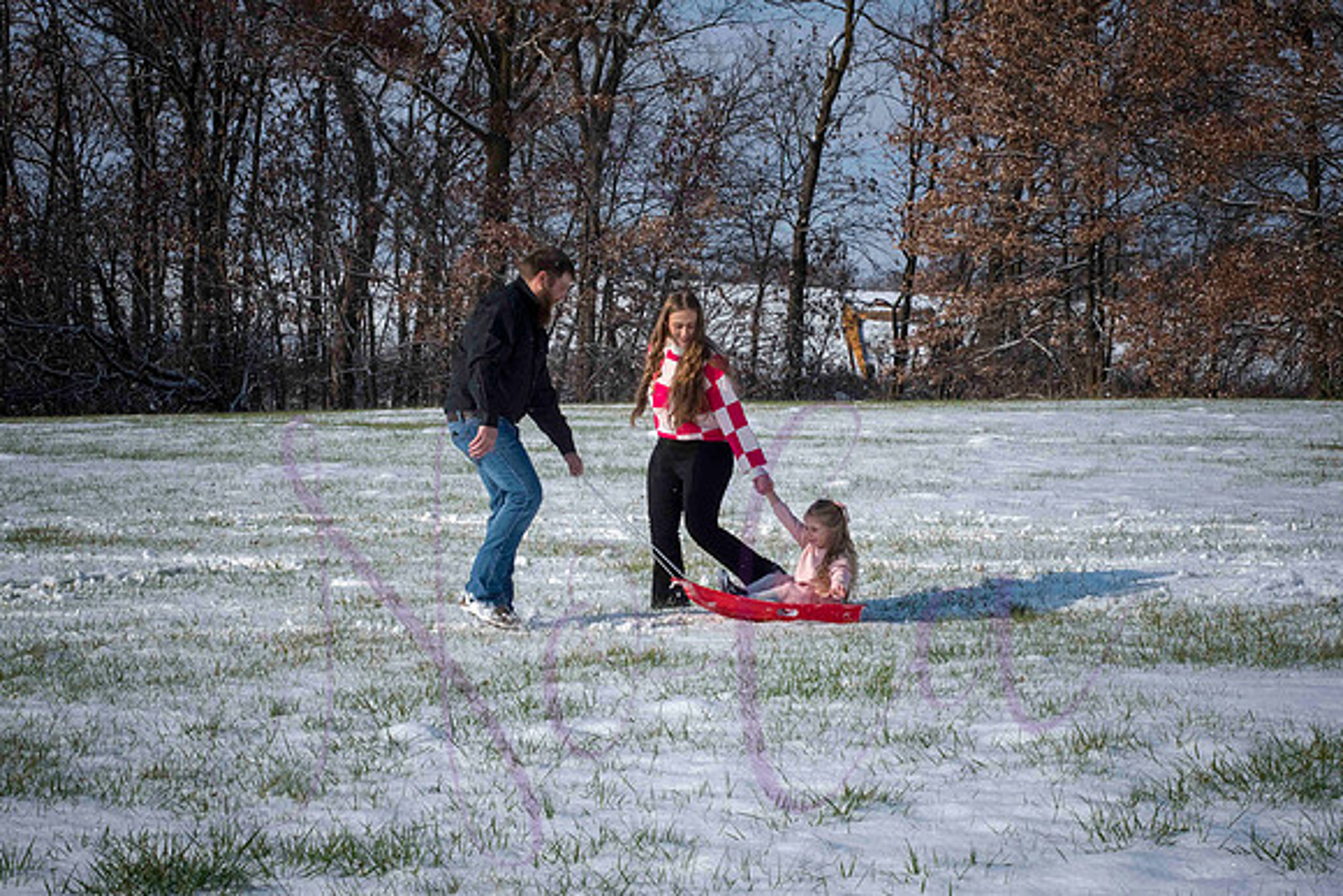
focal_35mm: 80
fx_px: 2985
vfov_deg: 17.1
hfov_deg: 25.4
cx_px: 672
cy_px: 448
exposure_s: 1/1000
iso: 640
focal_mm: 80
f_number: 16
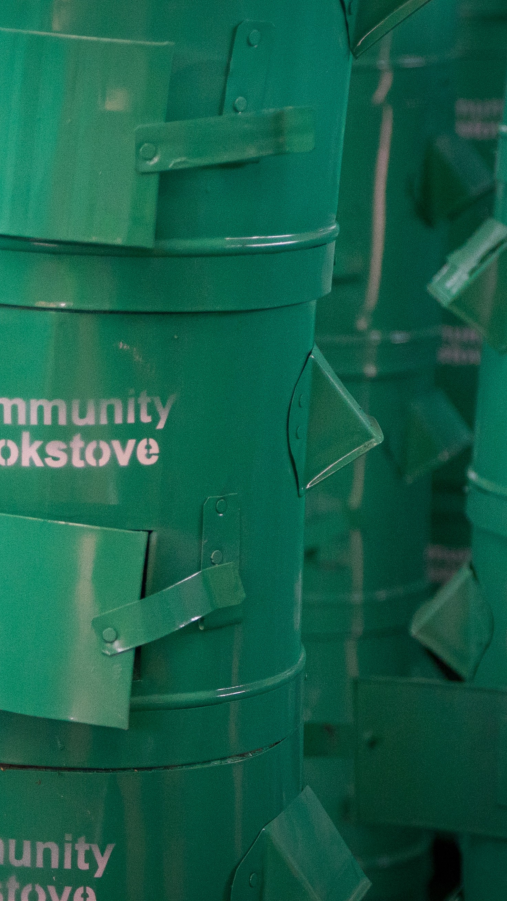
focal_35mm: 142
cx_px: -23
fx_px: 3393
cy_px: 452
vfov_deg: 15.1
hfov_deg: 8.5
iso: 2500
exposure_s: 1/160
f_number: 4
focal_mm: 60
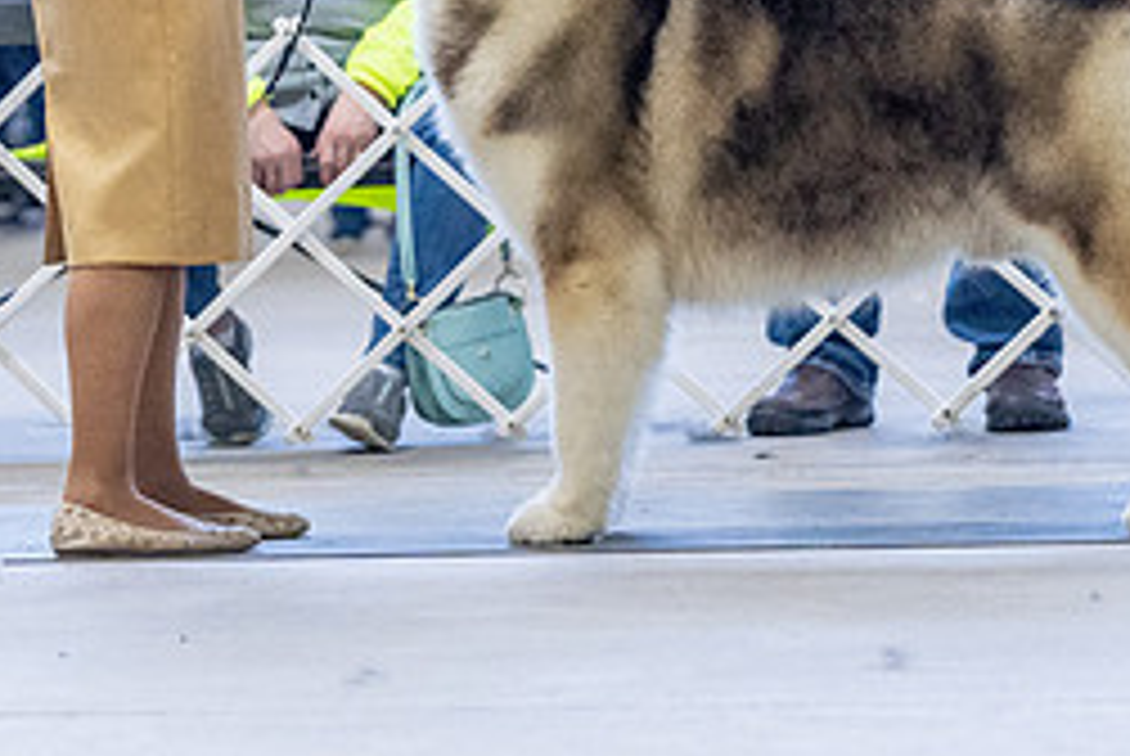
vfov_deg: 4.6
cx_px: 500
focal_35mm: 300
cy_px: -92
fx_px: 9427
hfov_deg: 6.9
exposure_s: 1/320
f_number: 4
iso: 6400
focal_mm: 130
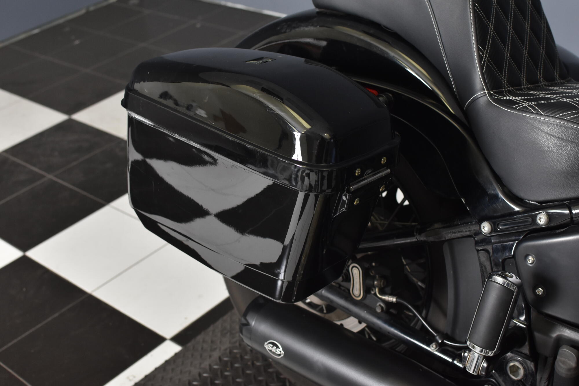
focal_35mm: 52
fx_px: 844
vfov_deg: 25.7
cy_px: 193
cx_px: 290
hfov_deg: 37.9
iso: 800
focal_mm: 35
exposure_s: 1/160
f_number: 4.5
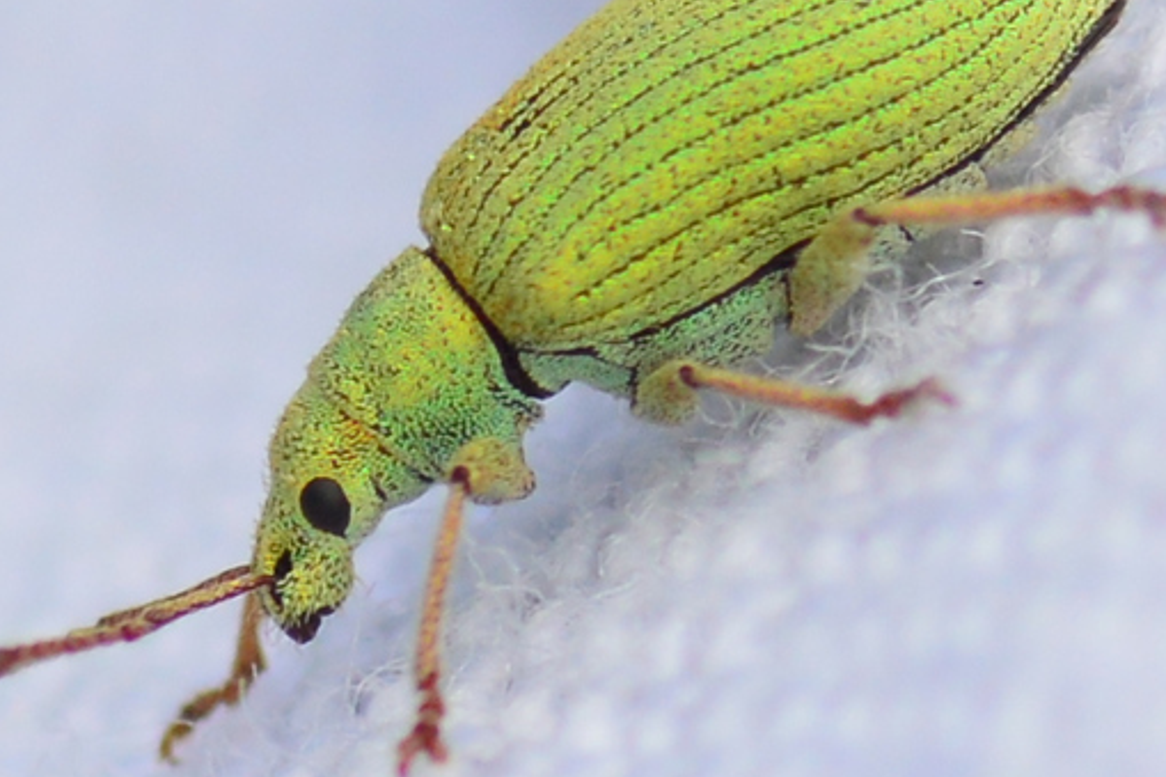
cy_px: 323
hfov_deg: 7.3
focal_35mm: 283
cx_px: 605
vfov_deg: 4.9
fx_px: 9163
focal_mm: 100
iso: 280
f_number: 11
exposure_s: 1/500
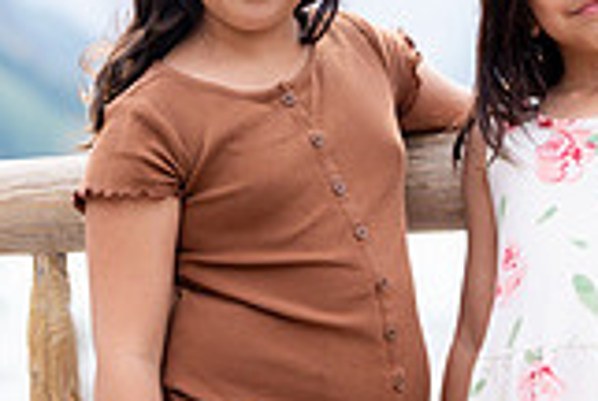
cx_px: 182
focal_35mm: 126
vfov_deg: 10.9
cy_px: 162
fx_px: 2097
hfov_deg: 16.2
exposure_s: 1/125
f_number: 9
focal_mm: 35
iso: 200
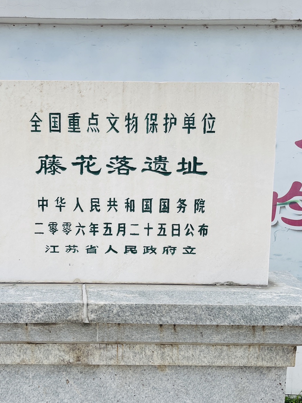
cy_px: 220
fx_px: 442
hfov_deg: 37.6
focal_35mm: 38
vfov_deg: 48.9
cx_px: 122
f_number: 1.6
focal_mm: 5.1
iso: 32
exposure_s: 1/2123
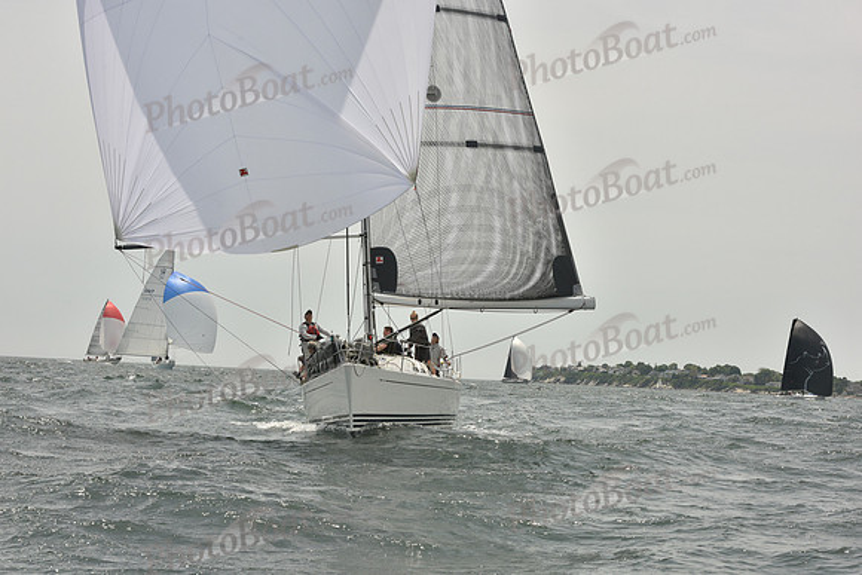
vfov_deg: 19.5
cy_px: 288
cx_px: 431
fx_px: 1676
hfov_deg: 28.8
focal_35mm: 70
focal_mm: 70
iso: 400
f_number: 14
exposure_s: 1/1000
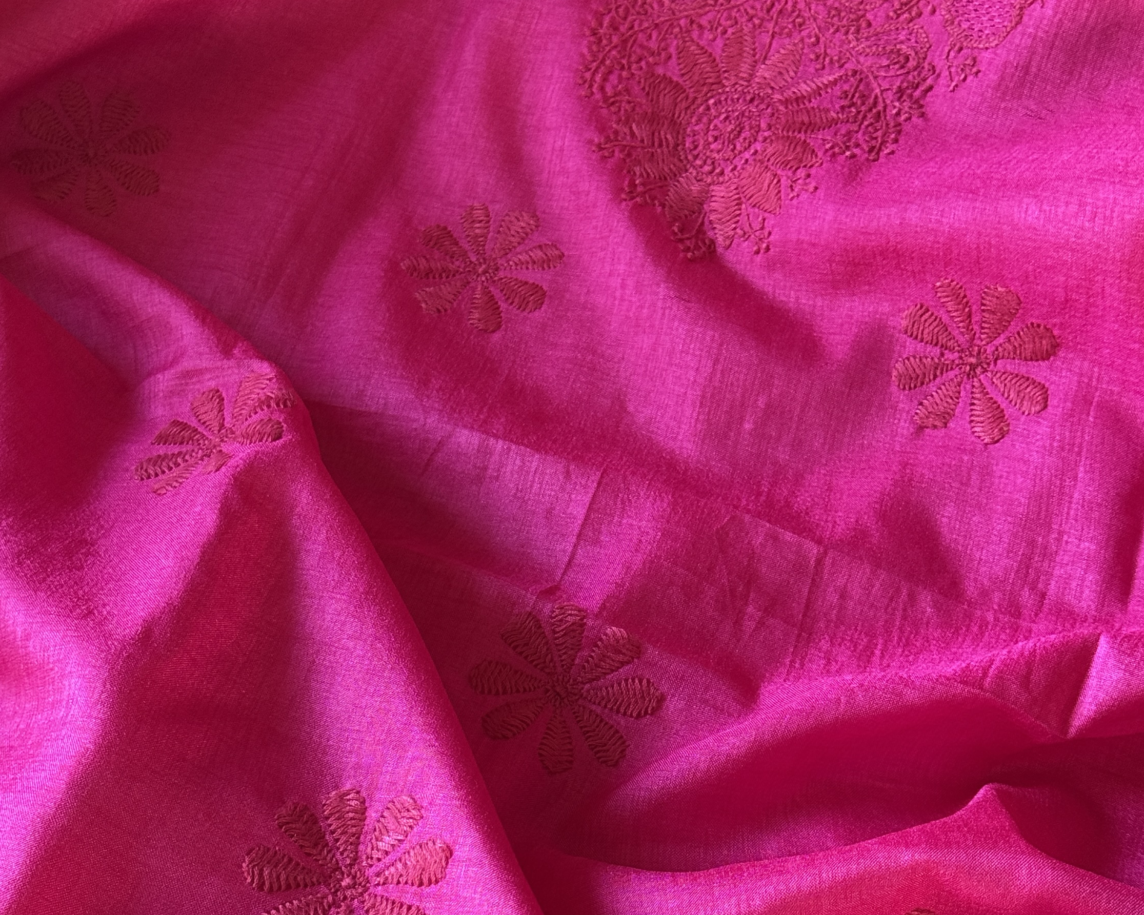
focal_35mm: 63
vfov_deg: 24.1
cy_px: 613
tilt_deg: -59.3
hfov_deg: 30.0
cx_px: 575
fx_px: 2133
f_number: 1.78
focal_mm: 6.76
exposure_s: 1/54
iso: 250
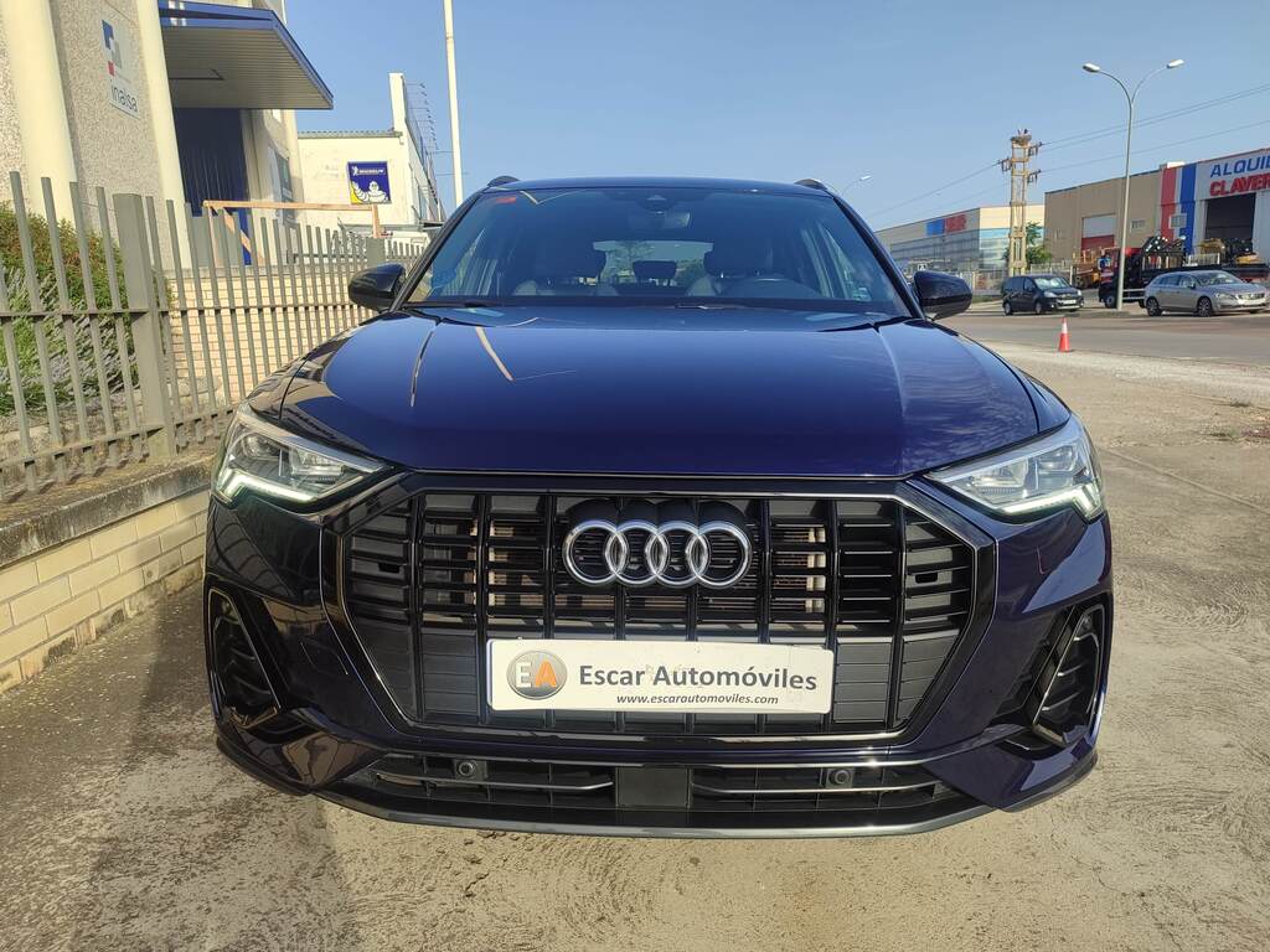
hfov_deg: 69.4
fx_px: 917
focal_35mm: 25
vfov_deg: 54.9
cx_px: 635
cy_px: 476
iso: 50
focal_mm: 5.95
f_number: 1.89
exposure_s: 1/625
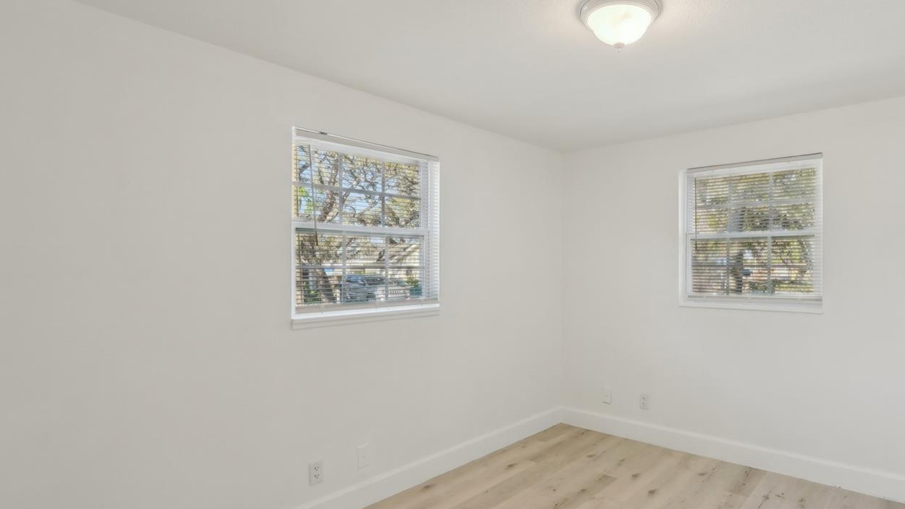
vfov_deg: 55.8
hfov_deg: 85.4
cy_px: 281
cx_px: 549
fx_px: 480
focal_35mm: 20
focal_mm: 10
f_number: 8
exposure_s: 1/60
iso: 400
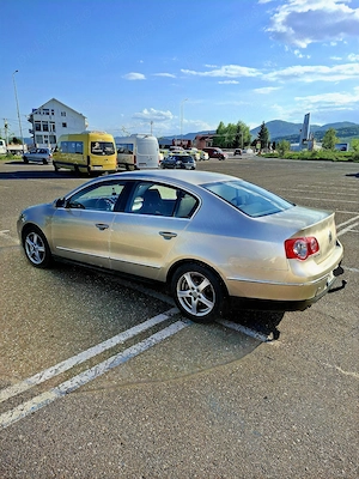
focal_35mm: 23
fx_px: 318
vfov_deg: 73.9
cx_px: 180
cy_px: 240
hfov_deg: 58.9
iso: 50
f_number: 1.8
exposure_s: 1/2000
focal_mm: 5.54
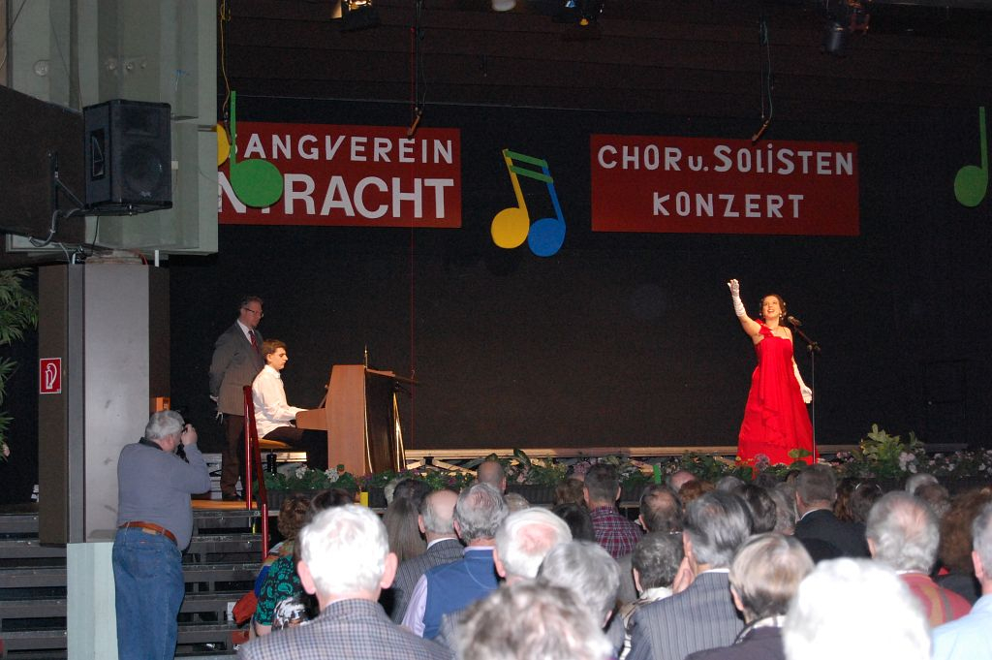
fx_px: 2271
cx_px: 496
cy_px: 330
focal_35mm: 82
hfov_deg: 24.6
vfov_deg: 16.5
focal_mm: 55
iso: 1600
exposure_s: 1/60
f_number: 5.6
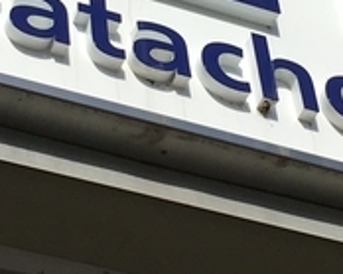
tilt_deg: +50.4
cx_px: 237
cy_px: -4
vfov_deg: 9.2
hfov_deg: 11.5
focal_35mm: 167
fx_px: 1694
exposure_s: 1/4049
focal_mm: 4.15
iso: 25
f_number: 2.2
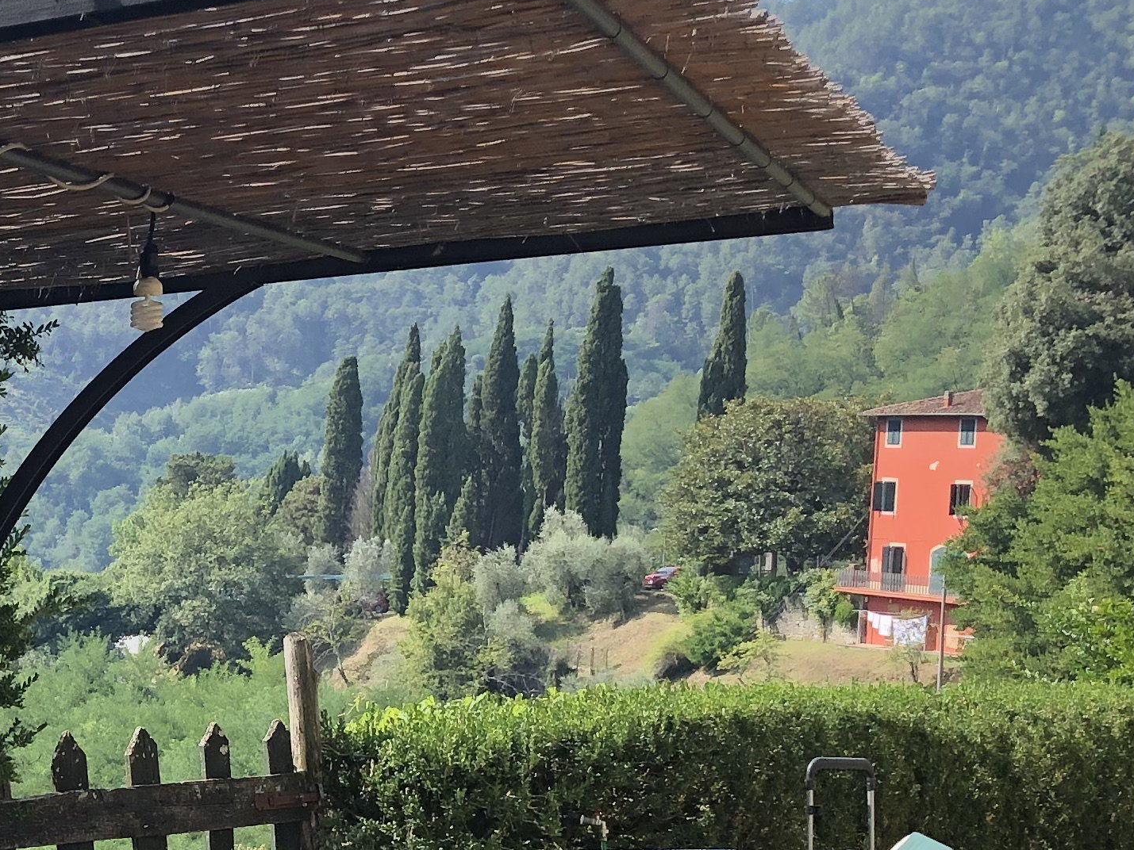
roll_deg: -1.5
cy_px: 819
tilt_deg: -8.9
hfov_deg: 23.3
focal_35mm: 79
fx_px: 2588
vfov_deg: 18.3
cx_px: -90
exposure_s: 1/578
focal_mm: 3.99
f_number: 1.8
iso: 20
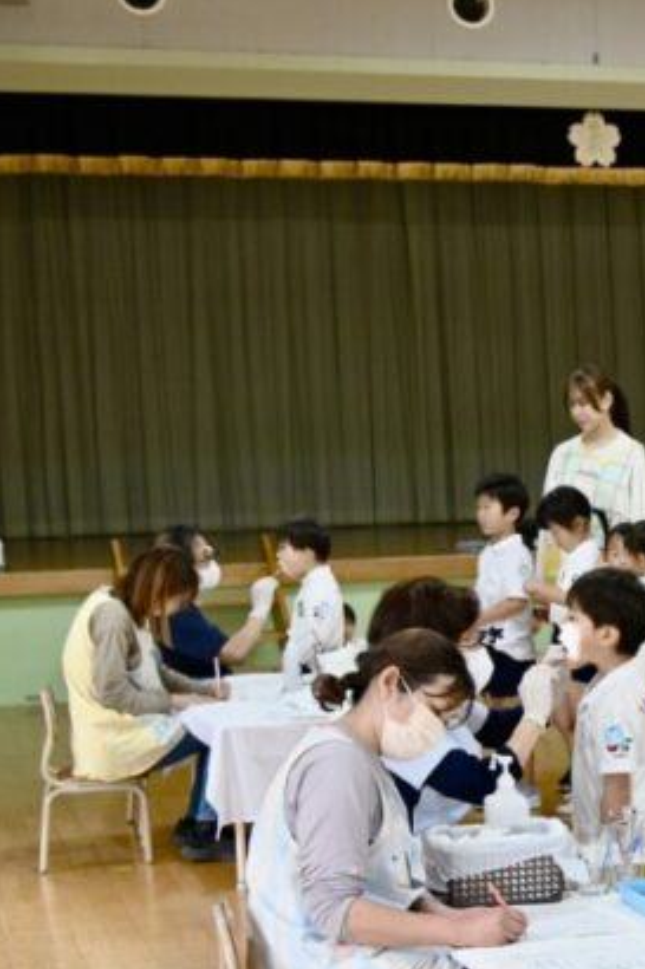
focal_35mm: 90
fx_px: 2421
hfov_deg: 13.7
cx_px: 1127
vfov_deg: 22.3
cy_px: 802
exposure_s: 1/160
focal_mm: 24
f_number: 4
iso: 400
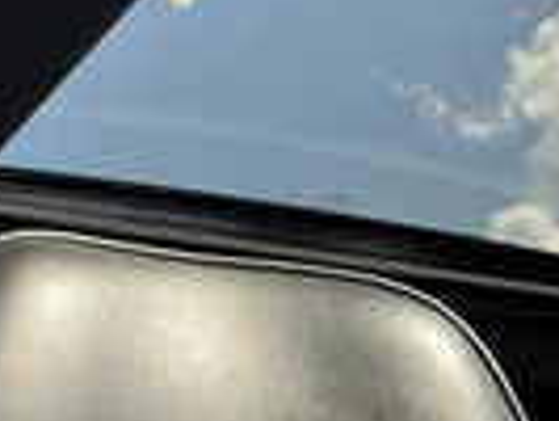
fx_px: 1358
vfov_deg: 16.8
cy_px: 514
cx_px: 67
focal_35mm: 84
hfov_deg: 22.7
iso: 25
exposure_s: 1/122
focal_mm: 3
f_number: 1.8
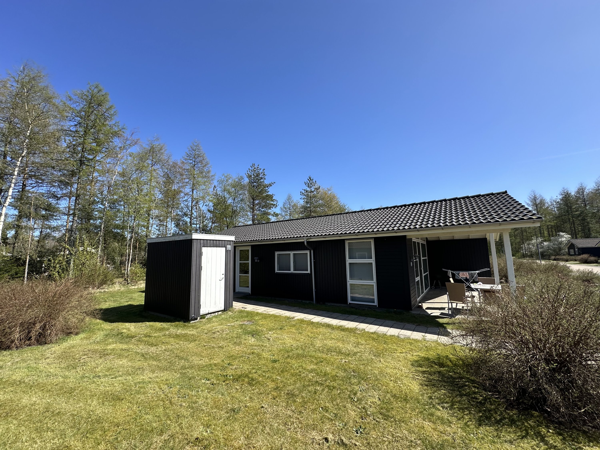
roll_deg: +1.9
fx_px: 243
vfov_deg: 85.7
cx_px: 300
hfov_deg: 102.1
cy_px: 225
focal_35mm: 14
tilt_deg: +8.9
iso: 40
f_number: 2.2
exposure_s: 1/1171
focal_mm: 2.22
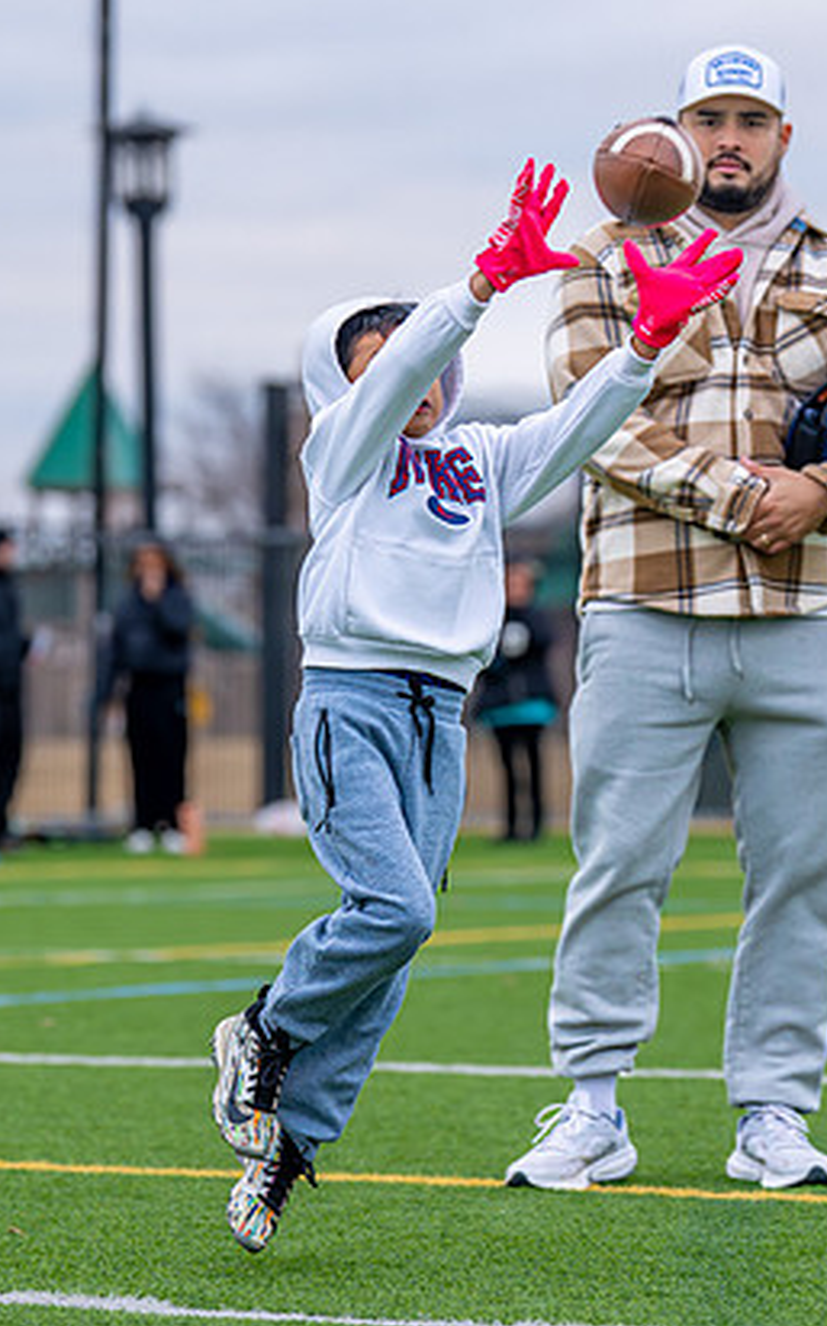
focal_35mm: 182
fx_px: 6572
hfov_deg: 7.2
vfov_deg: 11.5
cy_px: 684
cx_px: 487
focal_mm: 106
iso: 1250
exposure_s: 1/1250
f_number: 2.8
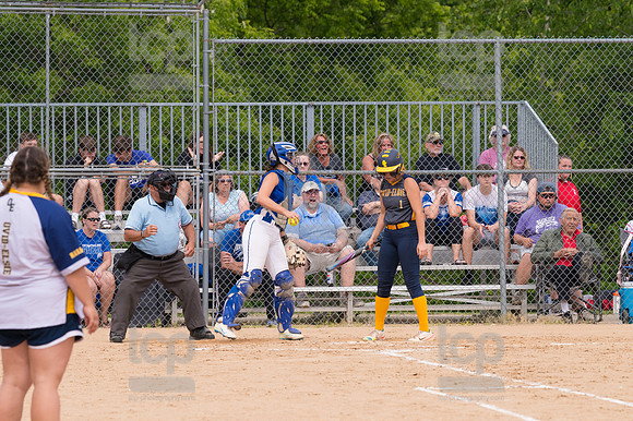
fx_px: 5272
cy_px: 210
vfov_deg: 4.6
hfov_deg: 6.9
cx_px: 316
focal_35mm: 300
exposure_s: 1/1600
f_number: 5.6
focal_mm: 200
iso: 320
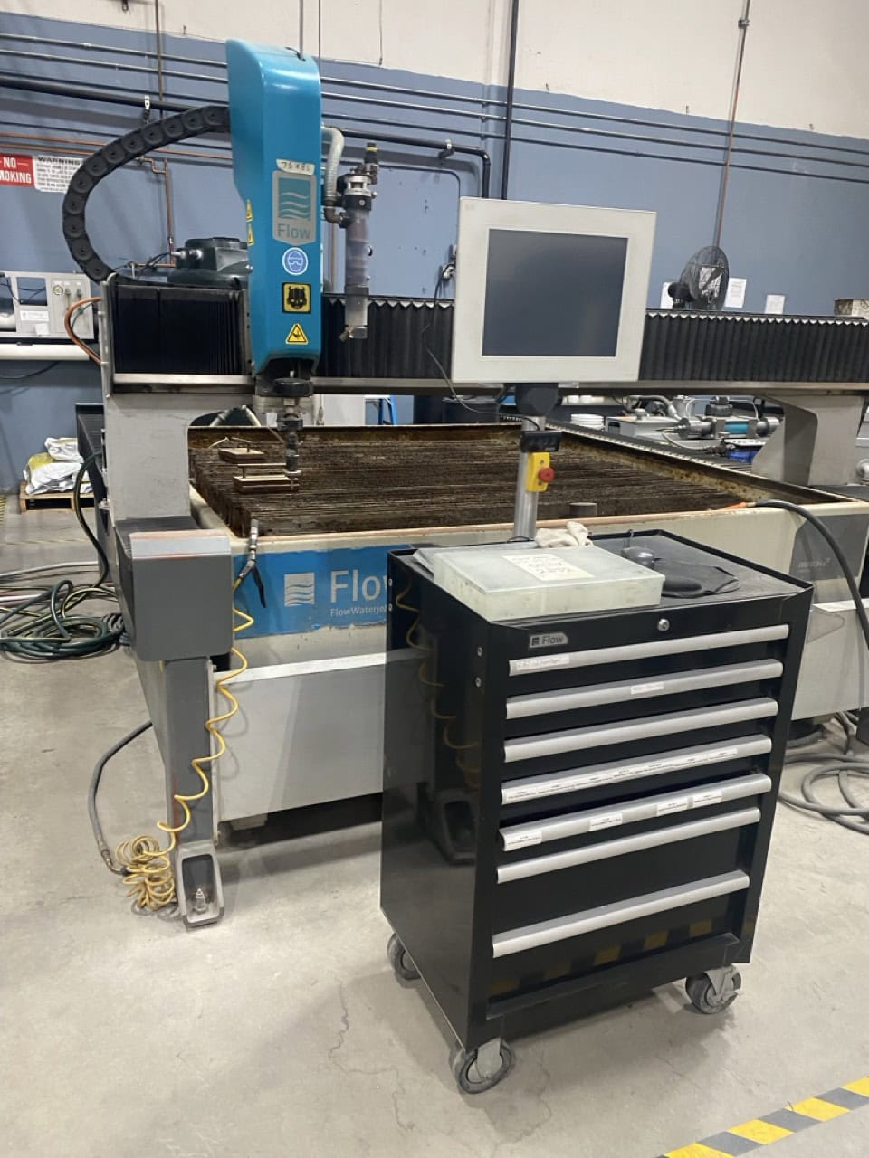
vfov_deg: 67.3
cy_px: 579
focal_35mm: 26
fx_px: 870
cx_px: 434
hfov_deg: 53.1
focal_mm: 4.2
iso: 200
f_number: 1.8
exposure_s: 1/60
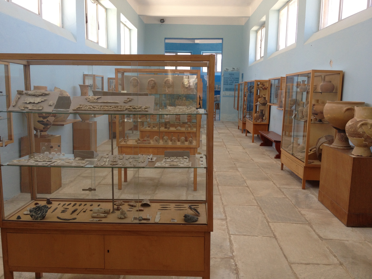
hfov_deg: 52.6
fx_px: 376
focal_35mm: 35
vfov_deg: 40.7
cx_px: 186
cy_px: 140
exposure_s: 1/120
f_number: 2.4
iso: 64
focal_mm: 4.28
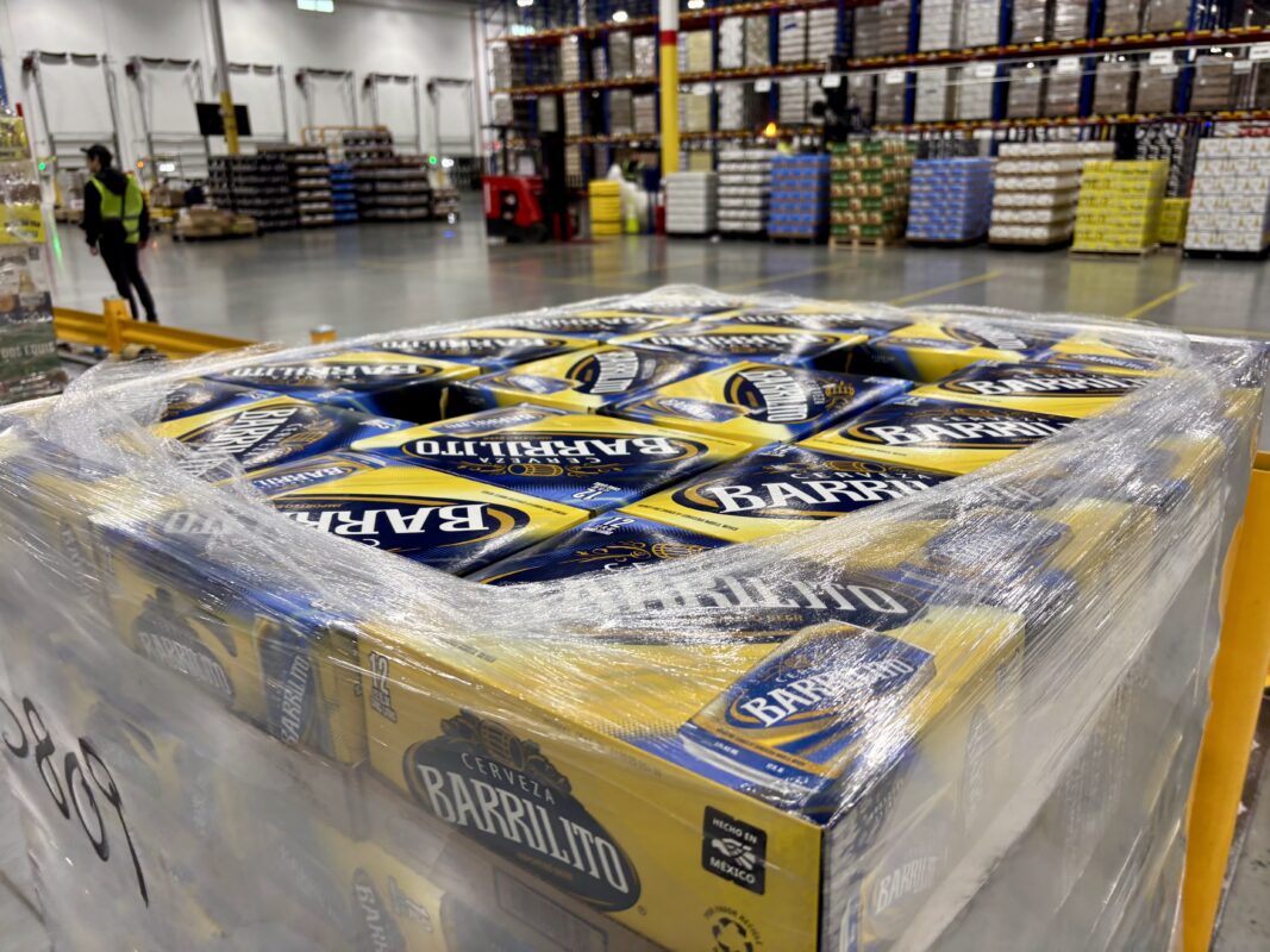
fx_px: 954
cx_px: 635
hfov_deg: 67.3
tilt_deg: -18.8
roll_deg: +1.2
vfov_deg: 53.1
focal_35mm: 26
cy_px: 476
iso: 80
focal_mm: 5.96
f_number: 1.6
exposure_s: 1/60
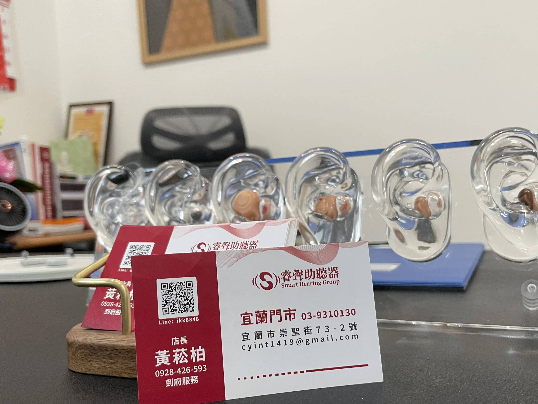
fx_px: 513
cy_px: 252
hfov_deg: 55.3
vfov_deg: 42.6
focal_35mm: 33
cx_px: 275
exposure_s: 1/60
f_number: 1.6
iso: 100
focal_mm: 4.2
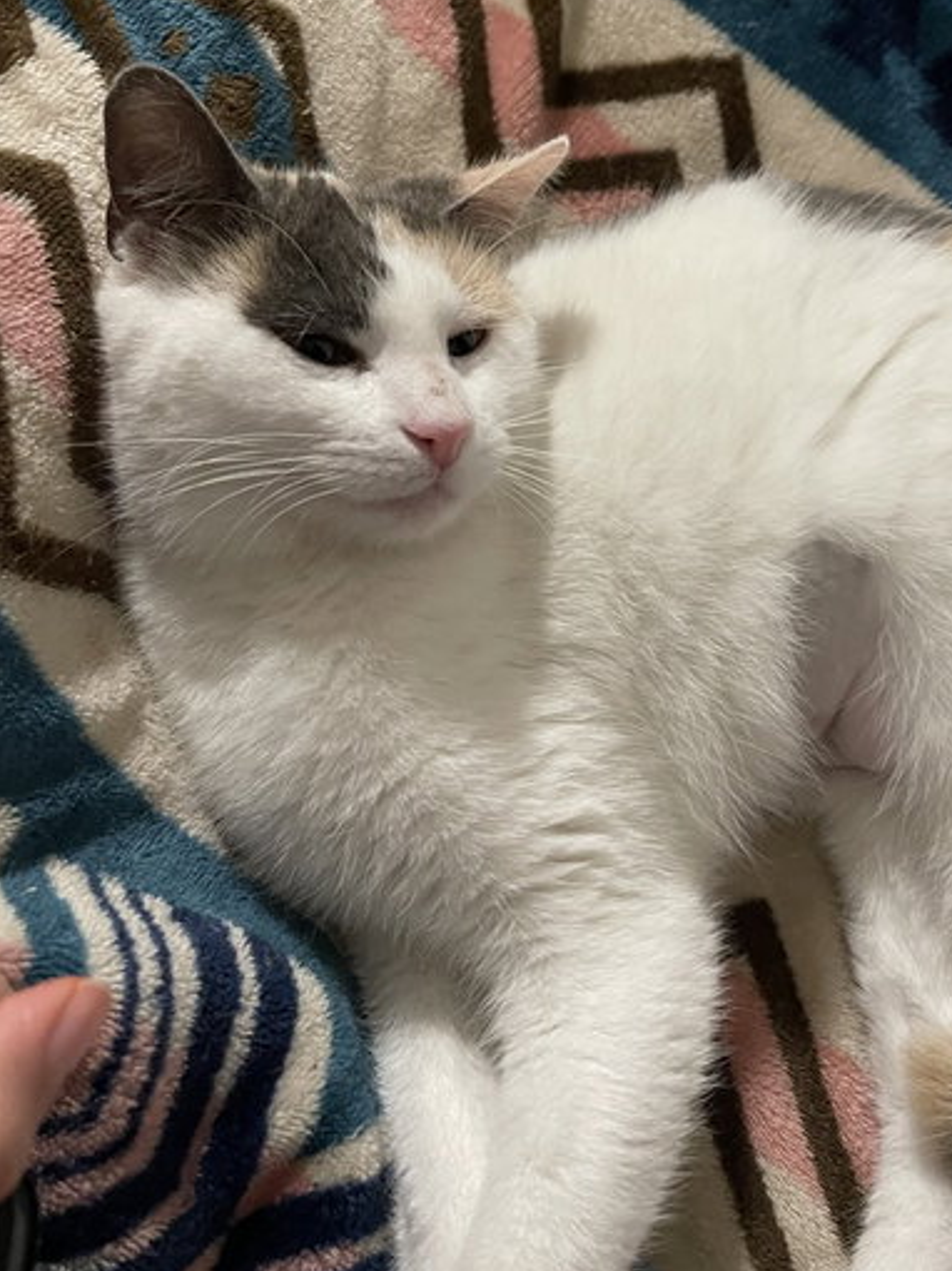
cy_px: 512
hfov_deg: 41.5
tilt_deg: -59.3
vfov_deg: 53.6
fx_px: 1248
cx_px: 578
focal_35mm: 34
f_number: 1.6
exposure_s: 1/40
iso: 500
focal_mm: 5.1
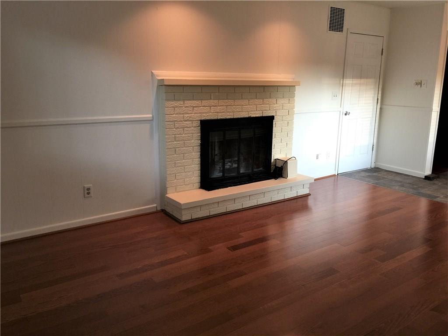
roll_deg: -0.8
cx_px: 224
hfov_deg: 61.7
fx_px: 375
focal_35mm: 29
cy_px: 168
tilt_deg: -12.0
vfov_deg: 48.2
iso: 40
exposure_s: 1/15
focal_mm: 4.15
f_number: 2.2
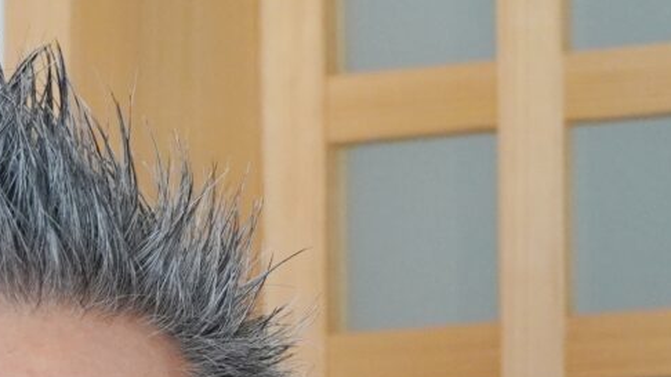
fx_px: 5300
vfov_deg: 4.0
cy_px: 835
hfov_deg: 7.2
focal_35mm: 298
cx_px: -128
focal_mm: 48
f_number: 5.6
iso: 1250
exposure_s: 1/80
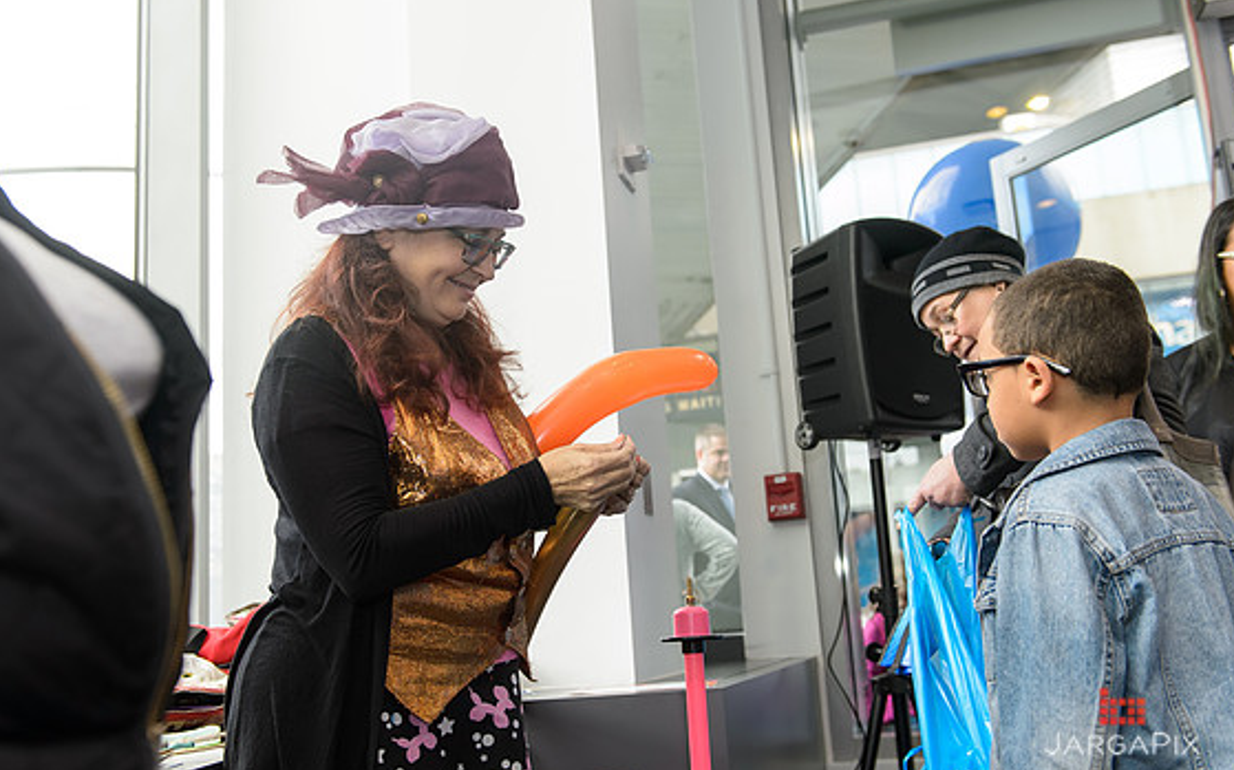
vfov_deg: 34.4
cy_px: 377
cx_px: 616
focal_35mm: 37
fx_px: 1244
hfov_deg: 52.8
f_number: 3.5
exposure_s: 1/250
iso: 640
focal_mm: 35
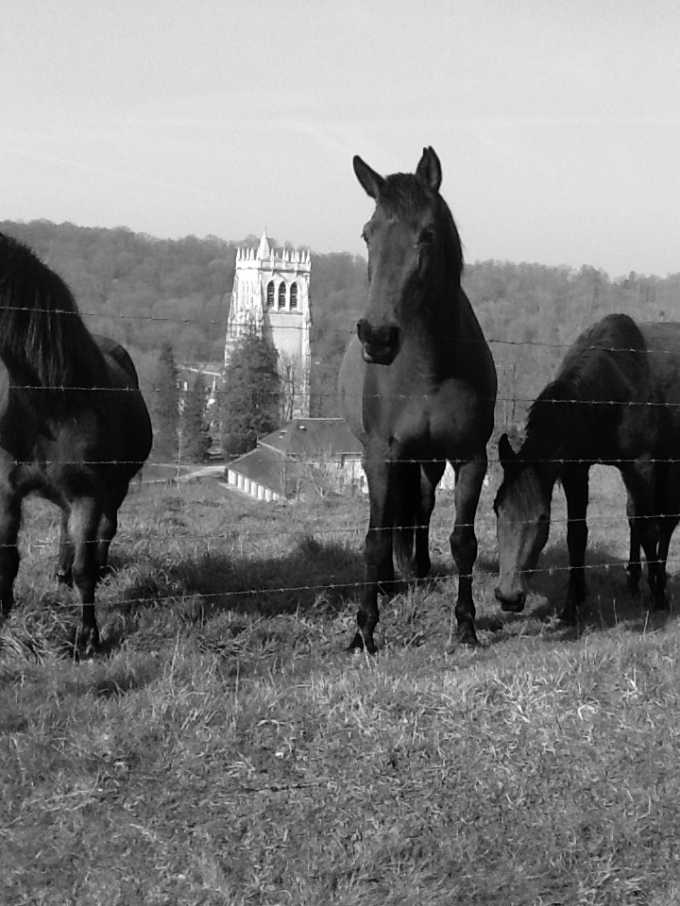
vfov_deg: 56.8
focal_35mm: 32
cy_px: 453
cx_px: 340
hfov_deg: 44.2
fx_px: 838
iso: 80
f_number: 2.4
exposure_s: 1/835
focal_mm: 2.03
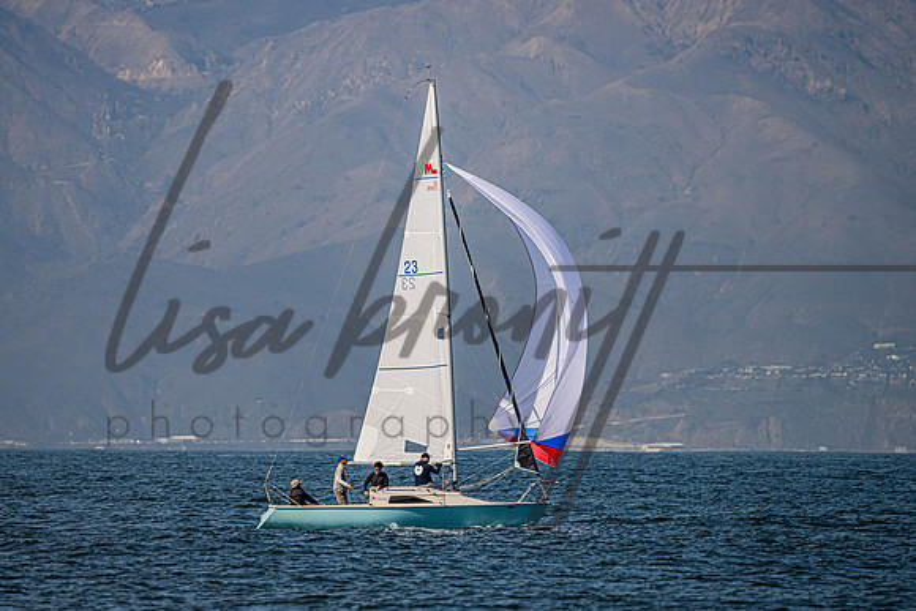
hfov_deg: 3.8
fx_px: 13850
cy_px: 237
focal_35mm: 544
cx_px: 399
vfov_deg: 2.5
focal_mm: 400
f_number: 5.6
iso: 320
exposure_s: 1/4000
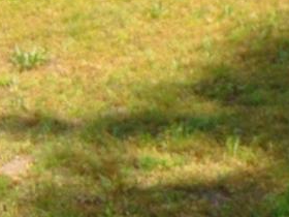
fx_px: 1803
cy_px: -134
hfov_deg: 8.9
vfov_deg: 6.8
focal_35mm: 216
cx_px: 464
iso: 80
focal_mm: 7.6
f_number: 8.7
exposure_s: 1/400
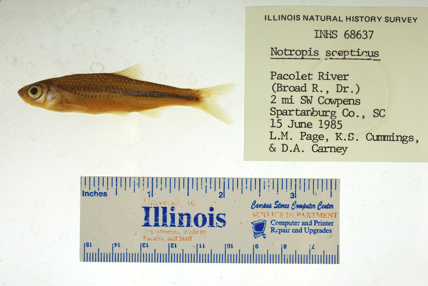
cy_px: 143
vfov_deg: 22.6
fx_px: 714
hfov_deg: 33.4
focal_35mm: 60
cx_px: 214
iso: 100
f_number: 10
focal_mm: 60
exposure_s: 1/200
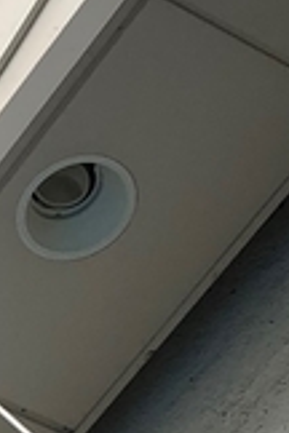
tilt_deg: +49.4
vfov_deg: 9.2
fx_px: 2601
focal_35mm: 216
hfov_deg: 5.9
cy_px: 690
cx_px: -565
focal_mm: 3.99
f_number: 1.8
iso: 25
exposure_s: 1/100
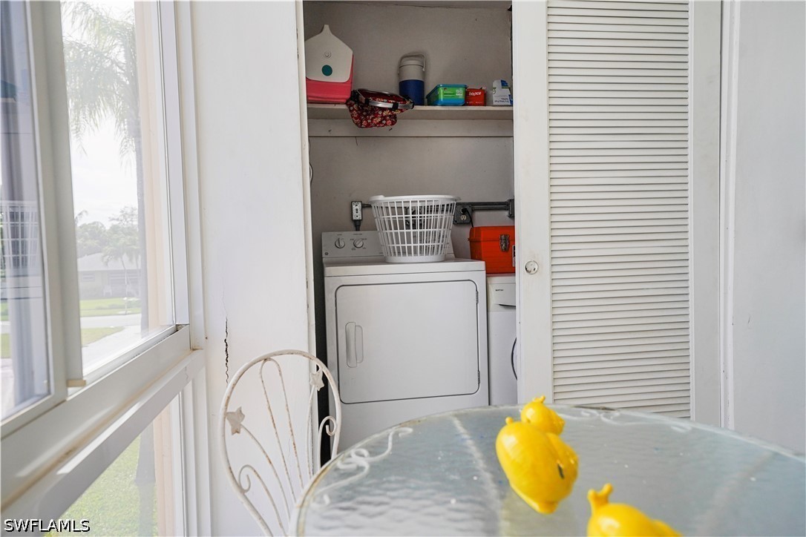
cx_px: 403
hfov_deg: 73.7
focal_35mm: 24
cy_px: 268
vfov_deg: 53.1
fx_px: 537
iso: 640
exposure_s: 1/250
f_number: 4
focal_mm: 24
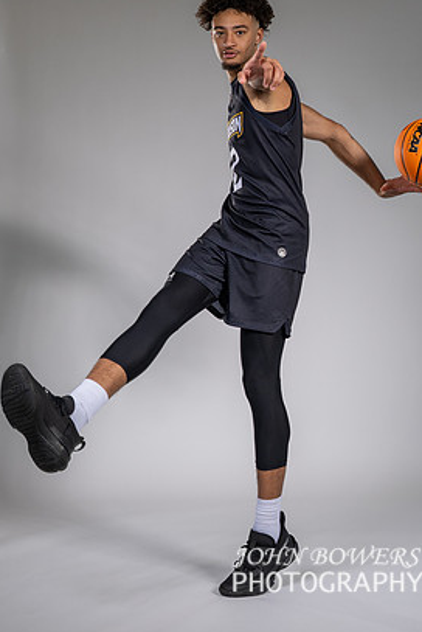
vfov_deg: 32.9
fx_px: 1053
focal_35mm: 60
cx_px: 312
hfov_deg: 22.5
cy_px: 179
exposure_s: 1/200
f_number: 5.6
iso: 80
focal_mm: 26
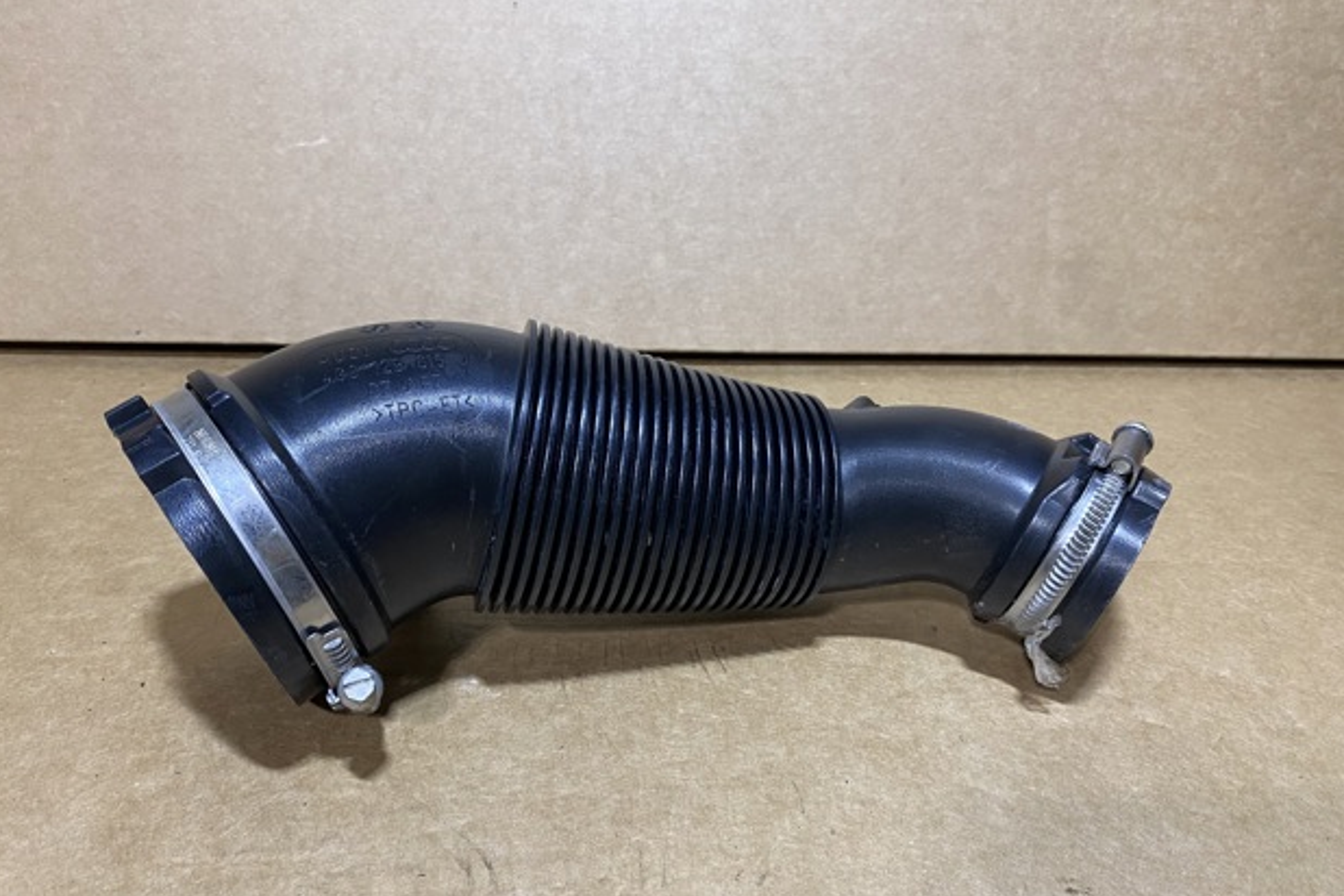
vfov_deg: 46.4
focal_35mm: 28
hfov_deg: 65.5
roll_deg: -1.8
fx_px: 1045
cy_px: 465
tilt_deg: -30.7
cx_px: 670
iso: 160
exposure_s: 1/60
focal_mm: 4.25
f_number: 1.8
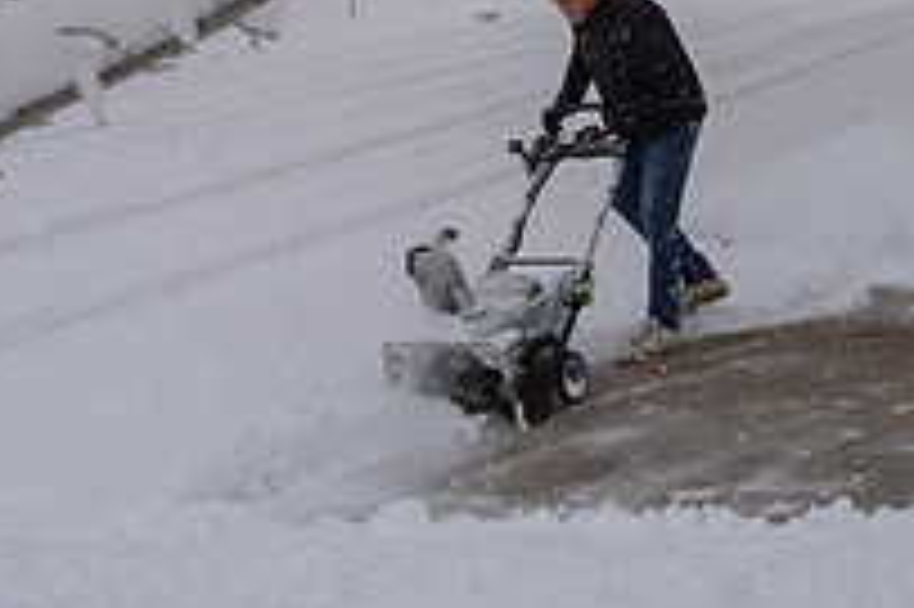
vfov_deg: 17.4
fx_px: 1826
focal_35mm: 72
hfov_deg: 28.0
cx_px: 539
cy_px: -234
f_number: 5.6
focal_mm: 24
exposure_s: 1/320
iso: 200
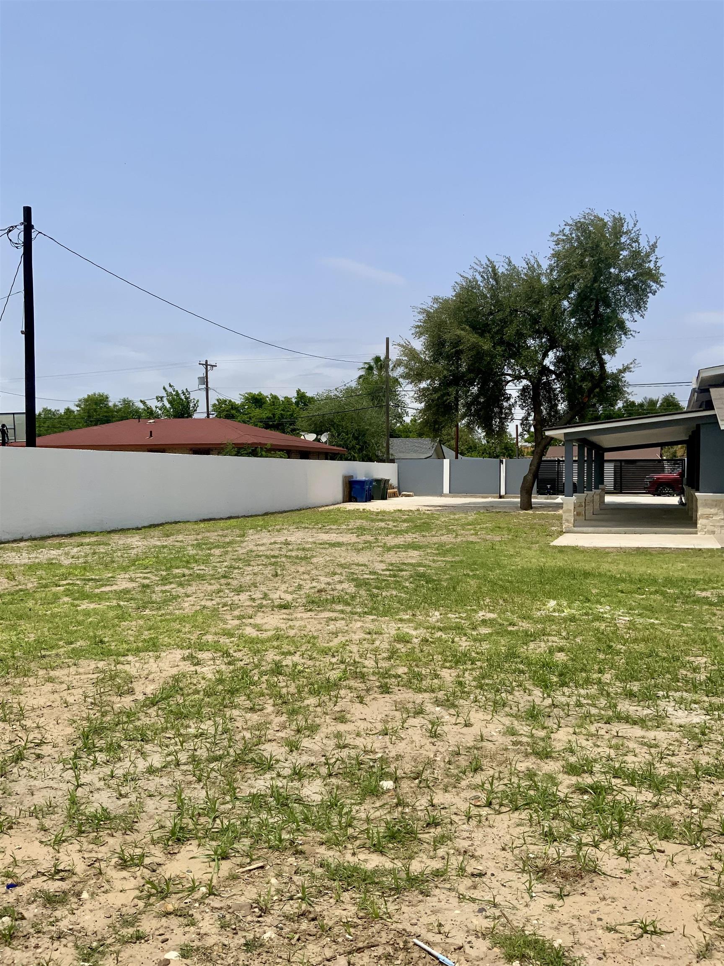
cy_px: 483
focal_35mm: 29
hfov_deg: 48.2
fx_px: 809
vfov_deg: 61.7
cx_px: 362
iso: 16
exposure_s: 1/3534
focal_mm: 3
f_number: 1.8
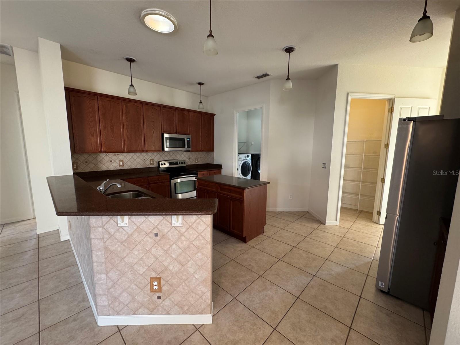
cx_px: 230
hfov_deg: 102.1
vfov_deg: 85.7
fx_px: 186
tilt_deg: -8.6
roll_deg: -0.1
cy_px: 172
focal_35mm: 14
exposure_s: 1/60
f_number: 2.2
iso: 400
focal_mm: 2.22
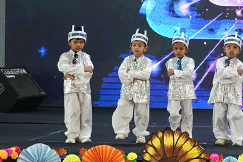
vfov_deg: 13.1
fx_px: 702
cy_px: 49
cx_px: 304
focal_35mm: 104
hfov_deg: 18.4
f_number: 4.5
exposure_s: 1/160
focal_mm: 27
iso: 3200
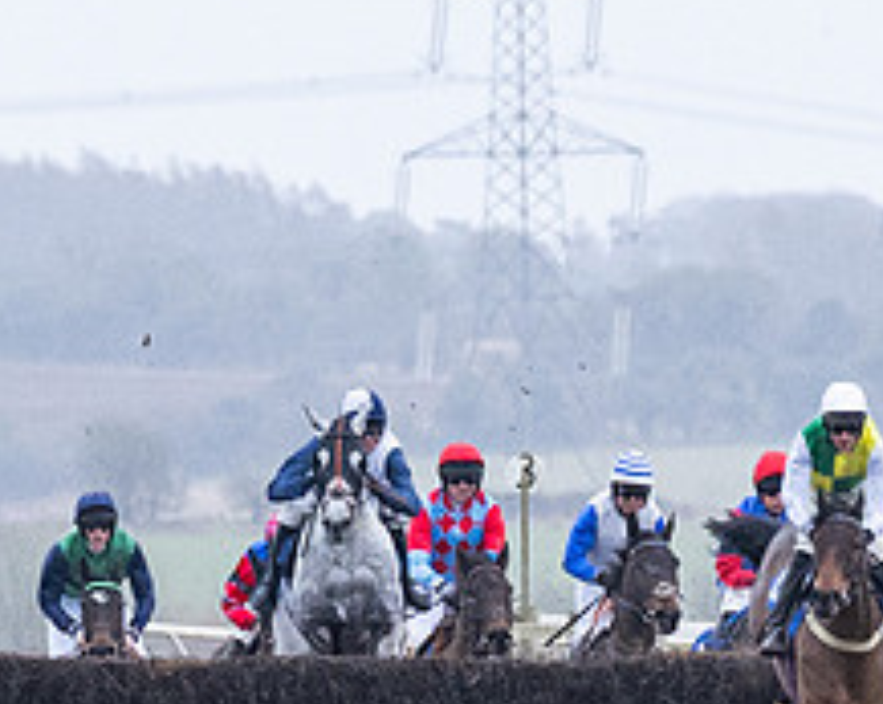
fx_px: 40791
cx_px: 1225
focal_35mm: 1563
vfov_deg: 1.0
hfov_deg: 1.2
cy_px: 1071
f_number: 4
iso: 1250
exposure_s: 1/1000
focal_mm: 200
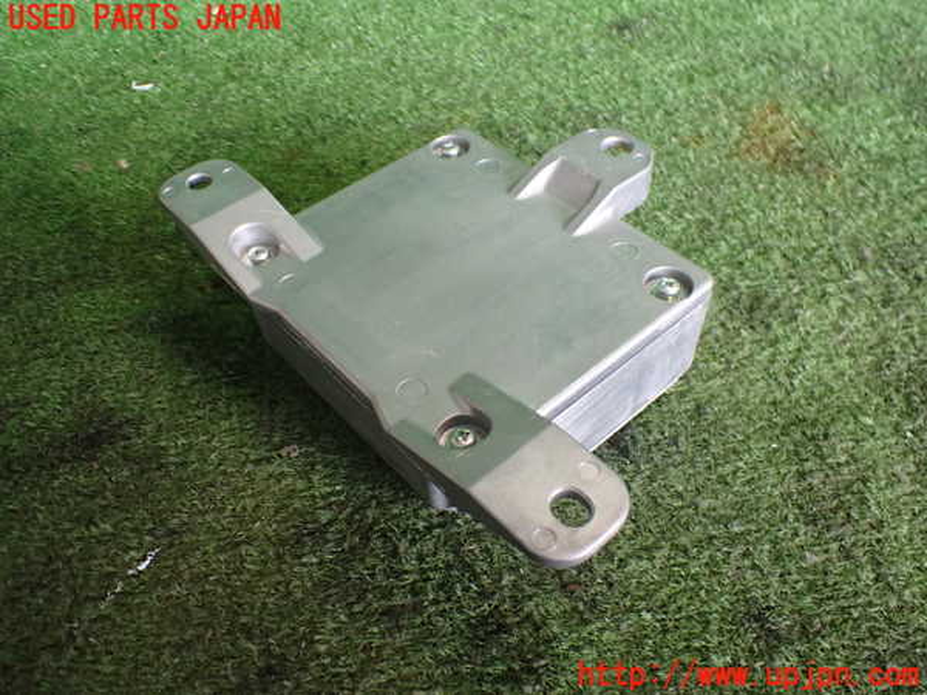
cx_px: 464
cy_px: 348
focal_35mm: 30
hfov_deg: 60.0
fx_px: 803
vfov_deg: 46.8
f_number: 2.3
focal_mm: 5.4
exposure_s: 1/125
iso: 500
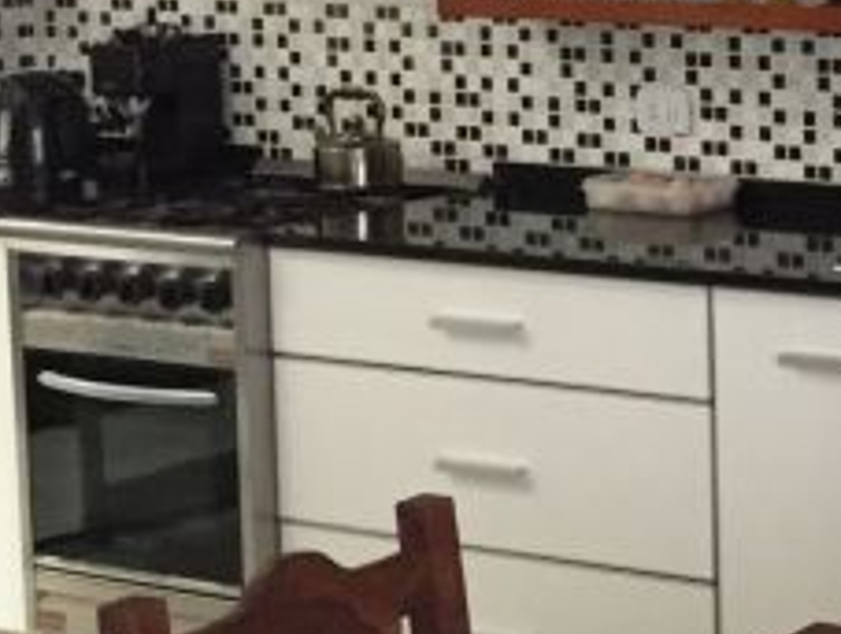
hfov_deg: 17.2
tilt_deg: -6.0
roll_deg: -0.7
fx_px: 2482
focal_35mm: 102
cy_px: 48
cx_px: 1282
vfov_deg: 14.4
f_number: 2.2
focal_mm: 4.15
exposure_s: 1/17
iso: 250
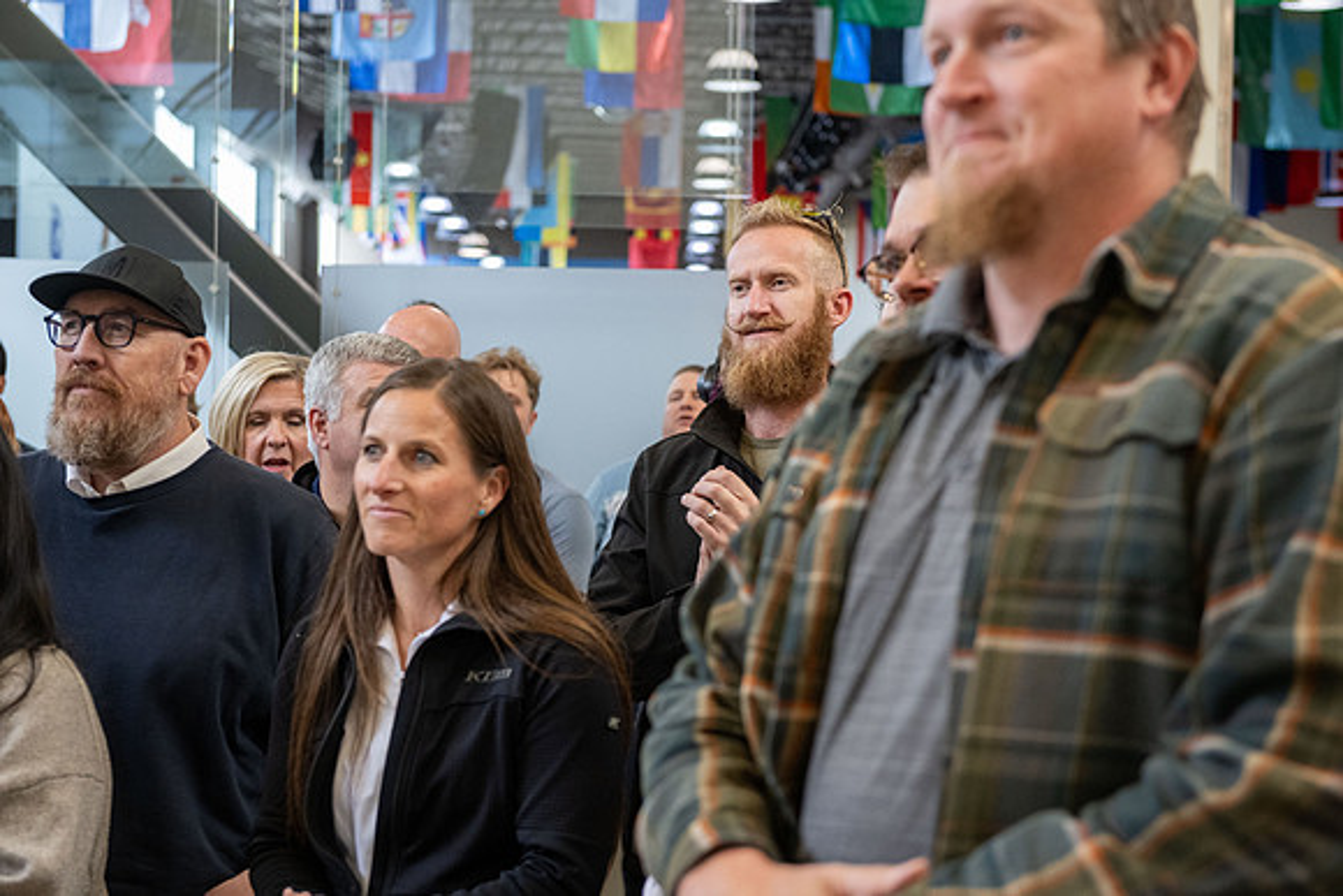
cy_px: 448
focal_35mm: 66
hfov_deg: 30.5
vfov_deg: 20.6
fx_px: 2463
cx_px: 672
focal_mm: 66
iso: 2500
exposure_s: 1/320
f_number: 4
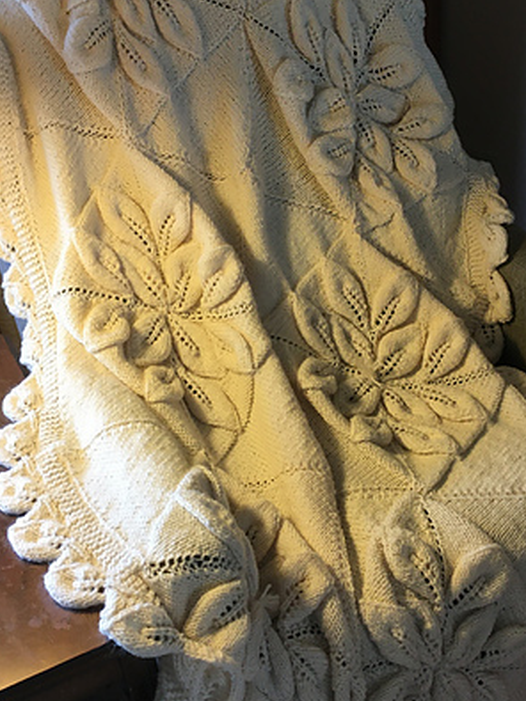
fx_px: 953
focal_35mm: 47
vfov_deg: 40.4
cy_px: 362
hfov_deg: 30.8
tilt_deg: -35.5
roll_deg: +4.7
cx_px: 286
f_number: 2.2
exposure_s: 1/30
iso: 40
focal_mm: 4.15
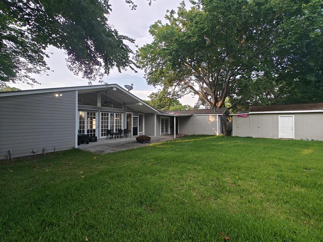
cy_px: 121
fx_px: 131
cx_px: 162
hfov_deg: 102.1
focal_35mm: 14
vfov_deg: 85.7
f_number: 2.2
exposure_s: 1/271
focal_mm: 2.59
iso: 64
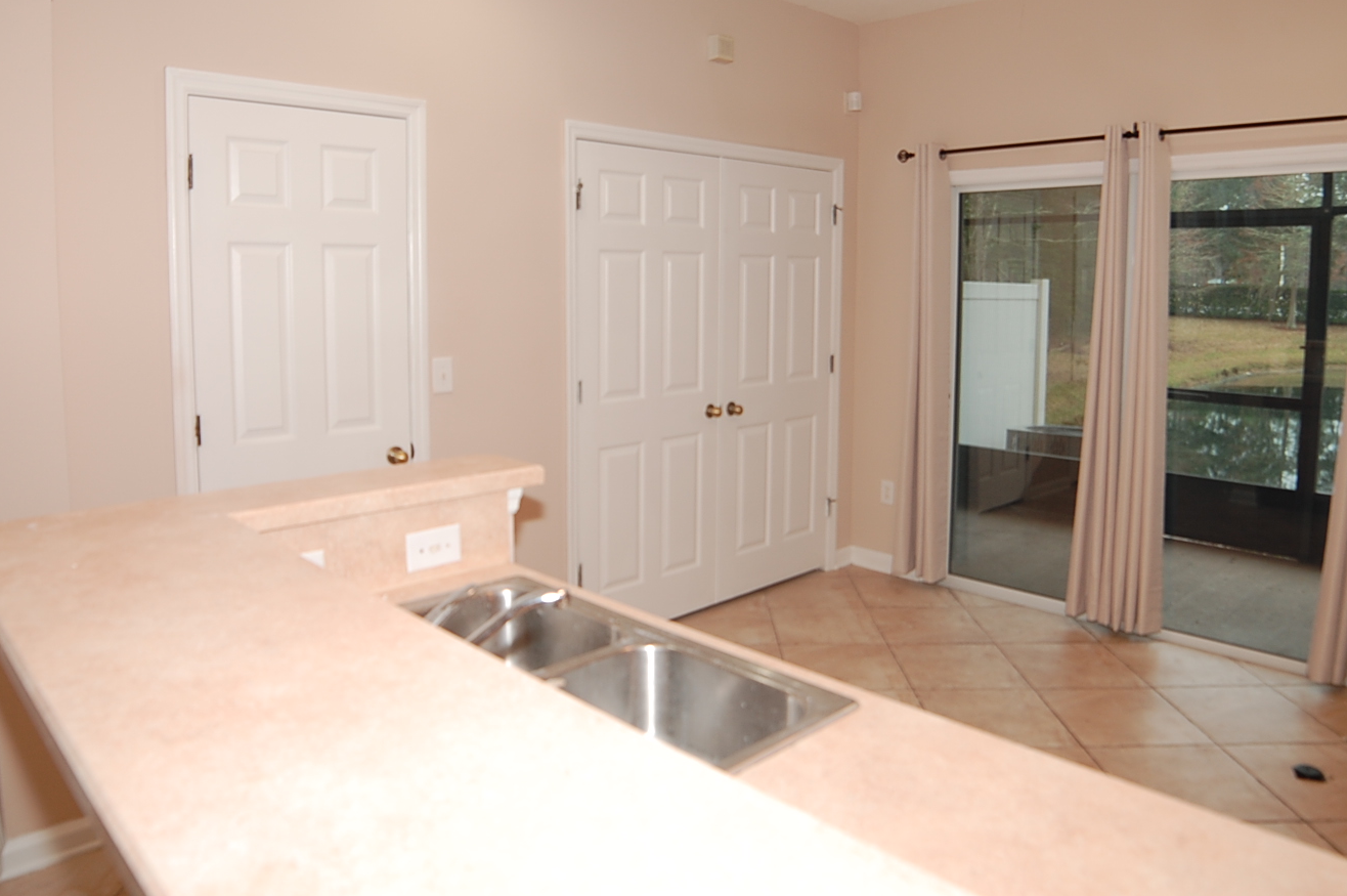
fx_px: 897
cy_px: 385
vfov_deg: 52.9
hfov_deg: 73.8
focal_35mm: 24
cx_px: 650
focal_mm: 14
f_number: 4
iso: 200
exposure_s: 1/50
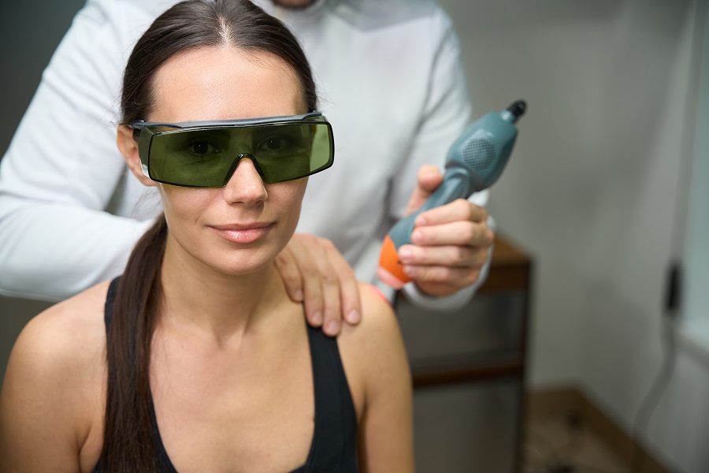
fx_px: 1124
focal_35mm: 57
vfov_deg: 23.7
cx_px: 354
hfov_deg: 35.0
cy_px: 236
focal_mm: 57.1
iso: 800
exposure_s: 1/250
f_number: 2.8
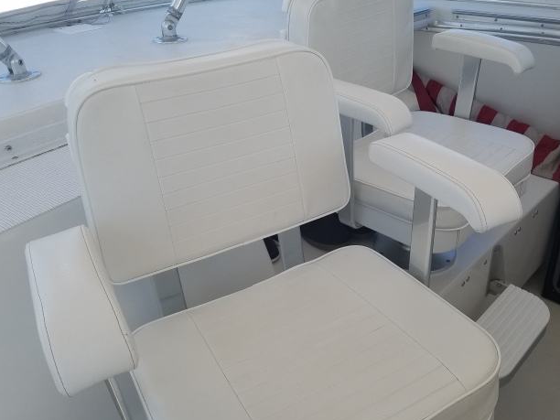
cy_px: 194
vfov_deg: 41.8
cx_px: 318
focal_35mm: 34
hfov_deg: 53.8
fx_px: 550
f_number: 1.7
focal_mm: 4.2
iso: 50
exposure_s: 1/1388
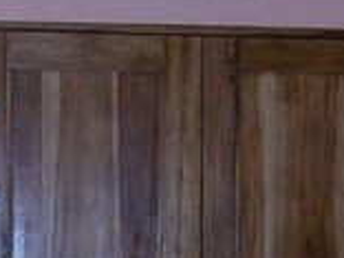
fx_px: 1838
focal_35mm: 185
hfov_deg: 10.7
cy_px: 243
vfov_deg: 8.0
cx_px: 130
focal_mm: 6
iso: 160
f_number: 2.7
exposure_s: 1/60
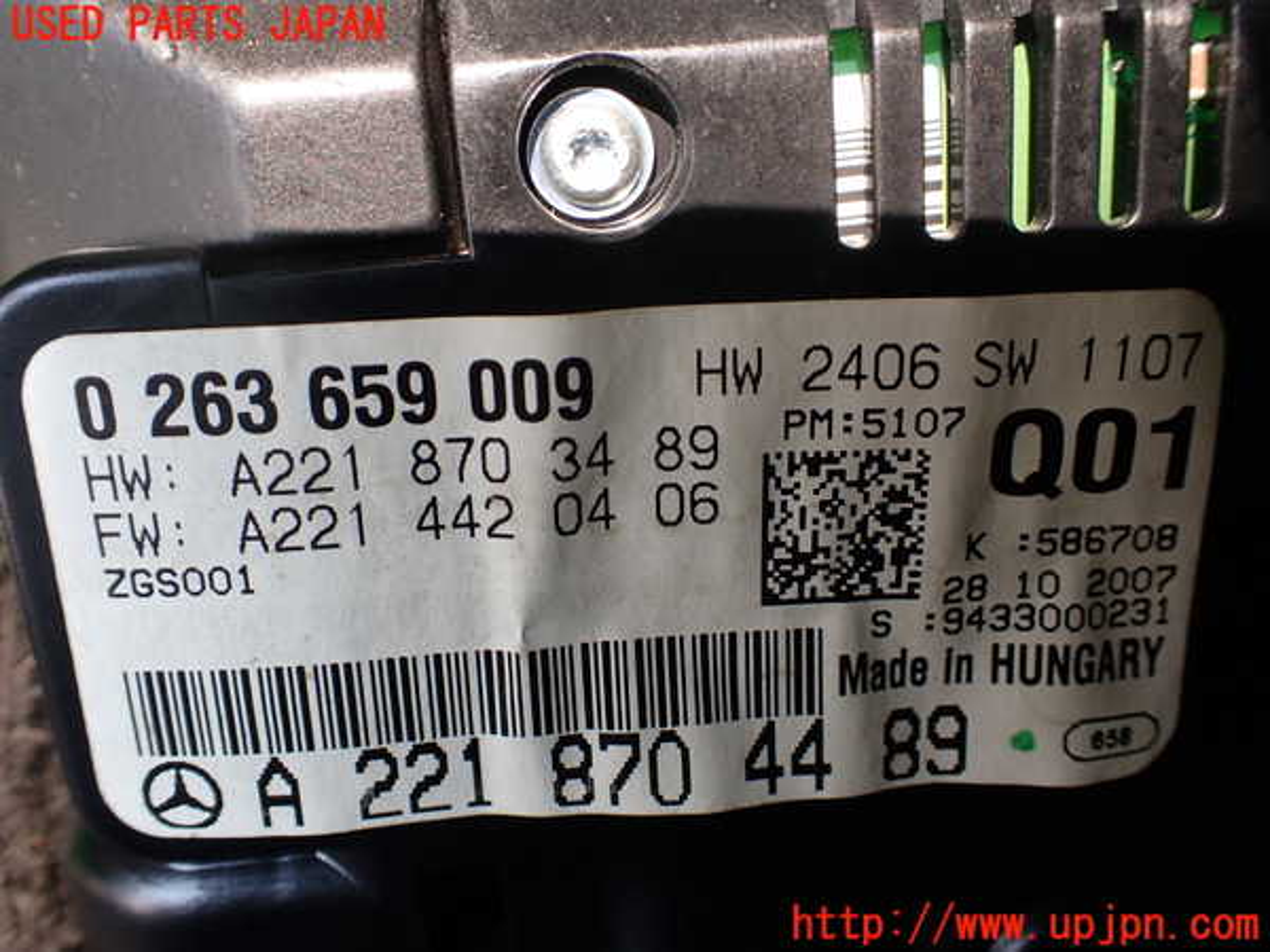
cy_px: 476
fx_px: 1101
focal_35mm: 30
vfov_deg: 46.8
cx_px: 635
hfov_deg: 60.0
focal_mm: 5.4
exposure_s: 1/160
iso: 100
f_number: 3.2
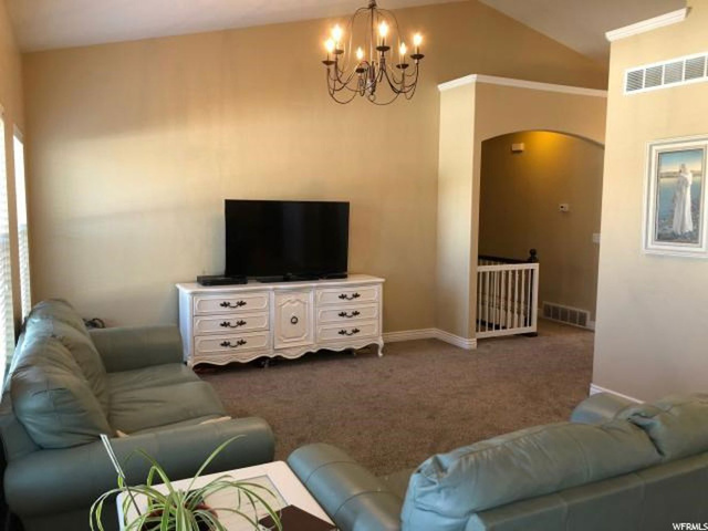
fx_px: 593
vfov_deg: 48.2
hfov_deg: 61.7
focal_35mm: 29
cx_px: 354
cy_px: 266
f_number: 1.8
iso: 40
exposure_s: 1/24
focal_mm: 3.99
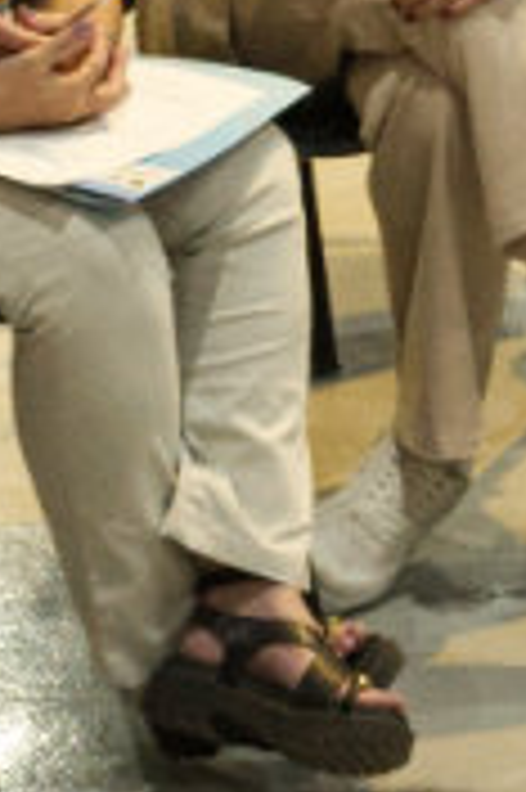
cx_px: 1151
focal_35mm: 239
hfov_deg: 5.6
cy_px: 43
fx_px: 5248
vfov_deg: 8.6
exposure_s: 1/80
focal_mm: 35
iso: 10000
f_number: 5.6
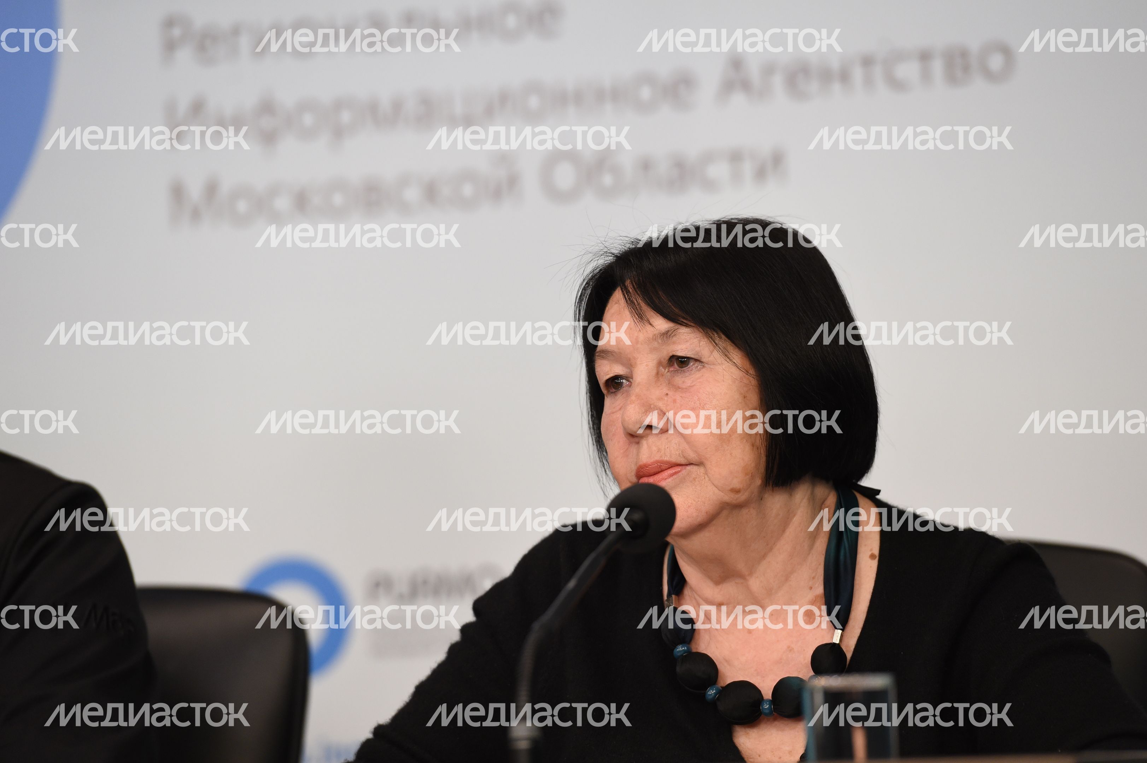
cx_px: 574
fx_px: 6369
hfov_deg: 10.3
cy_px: 382
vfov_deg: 6.9
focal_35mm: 200
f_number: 4
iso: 2500
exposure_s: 1/320
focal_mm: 200
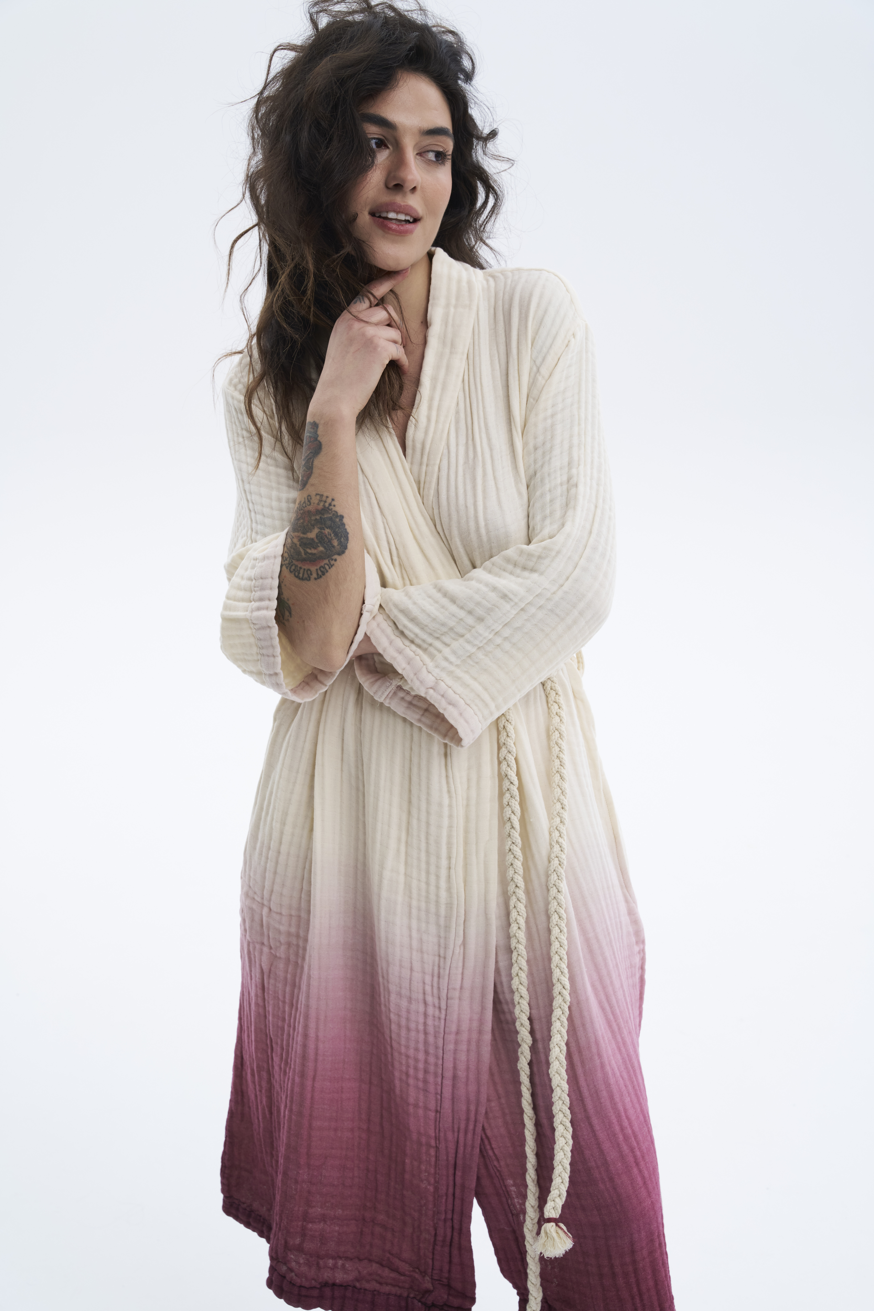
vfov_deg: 40.6
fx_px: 1773
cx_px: 437
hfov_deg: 27.7
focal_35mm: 49
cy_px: 656
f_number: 8
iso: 250
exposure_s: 1/200
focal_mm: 48.7
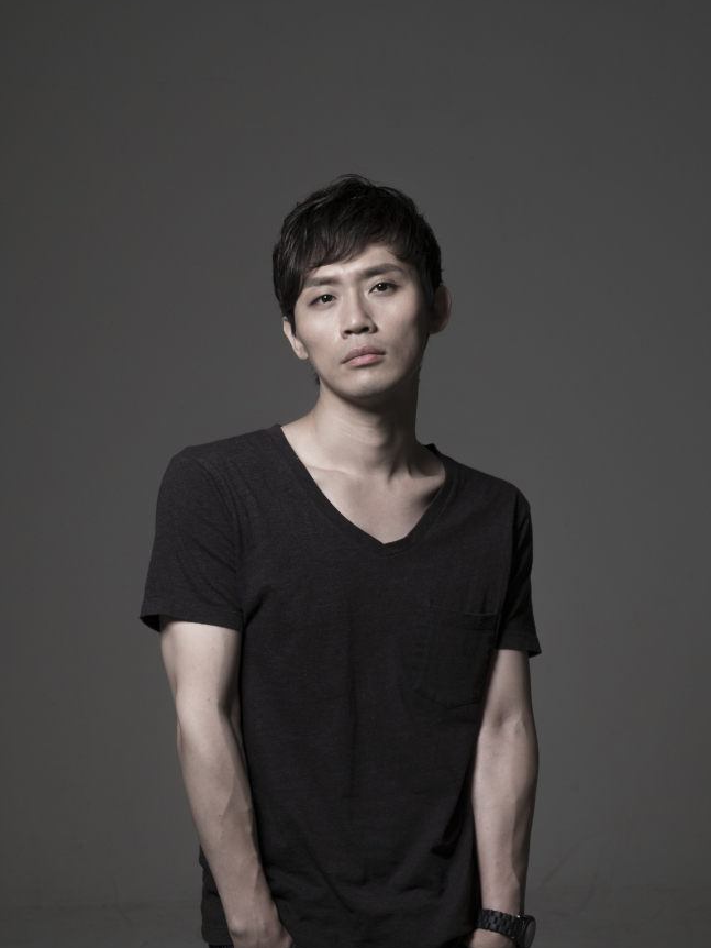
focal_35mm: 75
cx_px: 356
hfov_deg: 19.6
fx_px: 2053
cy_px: 523
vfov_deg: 26.0
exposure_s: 1/125
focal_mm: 46.3
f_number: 9
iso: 320
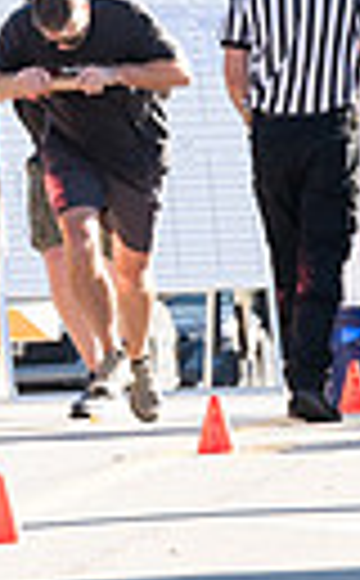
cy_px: 118
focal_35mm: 892
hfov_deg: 1.5
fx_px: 14081
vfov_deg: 2.4
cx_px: 195
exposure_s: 1/500
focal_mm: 145
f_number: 7.1
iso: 640
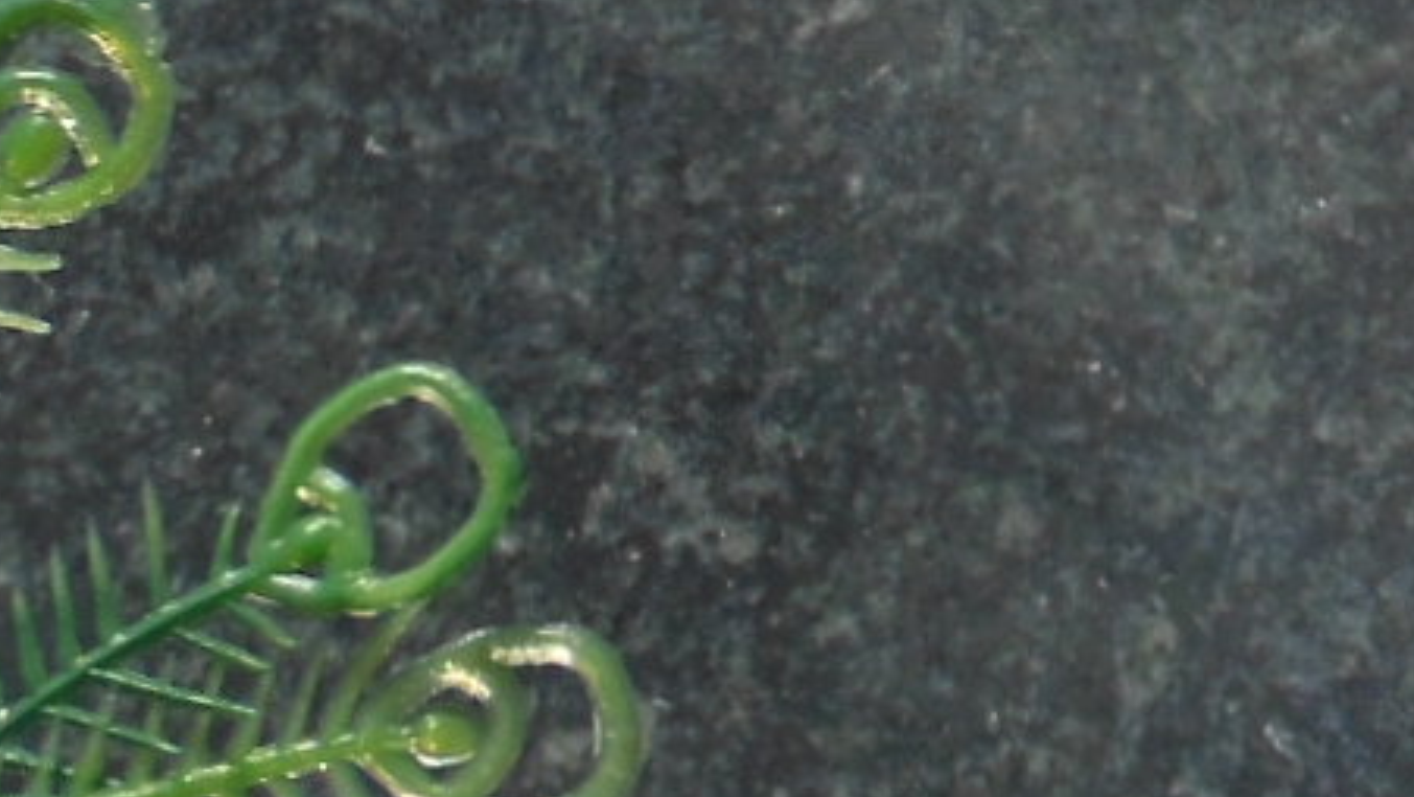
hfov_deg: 5.8
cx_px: 3261
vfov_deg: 3.3
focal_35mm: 362
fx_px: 13577
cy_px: -1710
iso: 125
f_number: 8.6
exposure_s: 1/640
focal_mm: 11.7
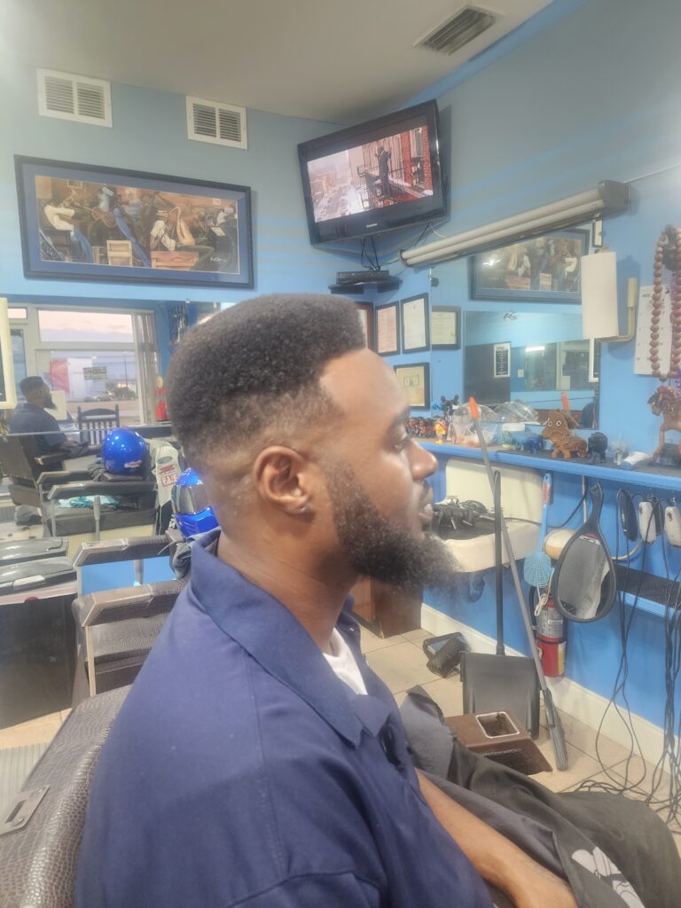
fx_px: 603
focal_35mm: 23
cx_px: 340
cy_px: 454
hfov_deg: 58.9
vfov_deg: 73.9
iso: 500
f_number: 1.8
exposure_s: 1/60
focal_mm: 6.4
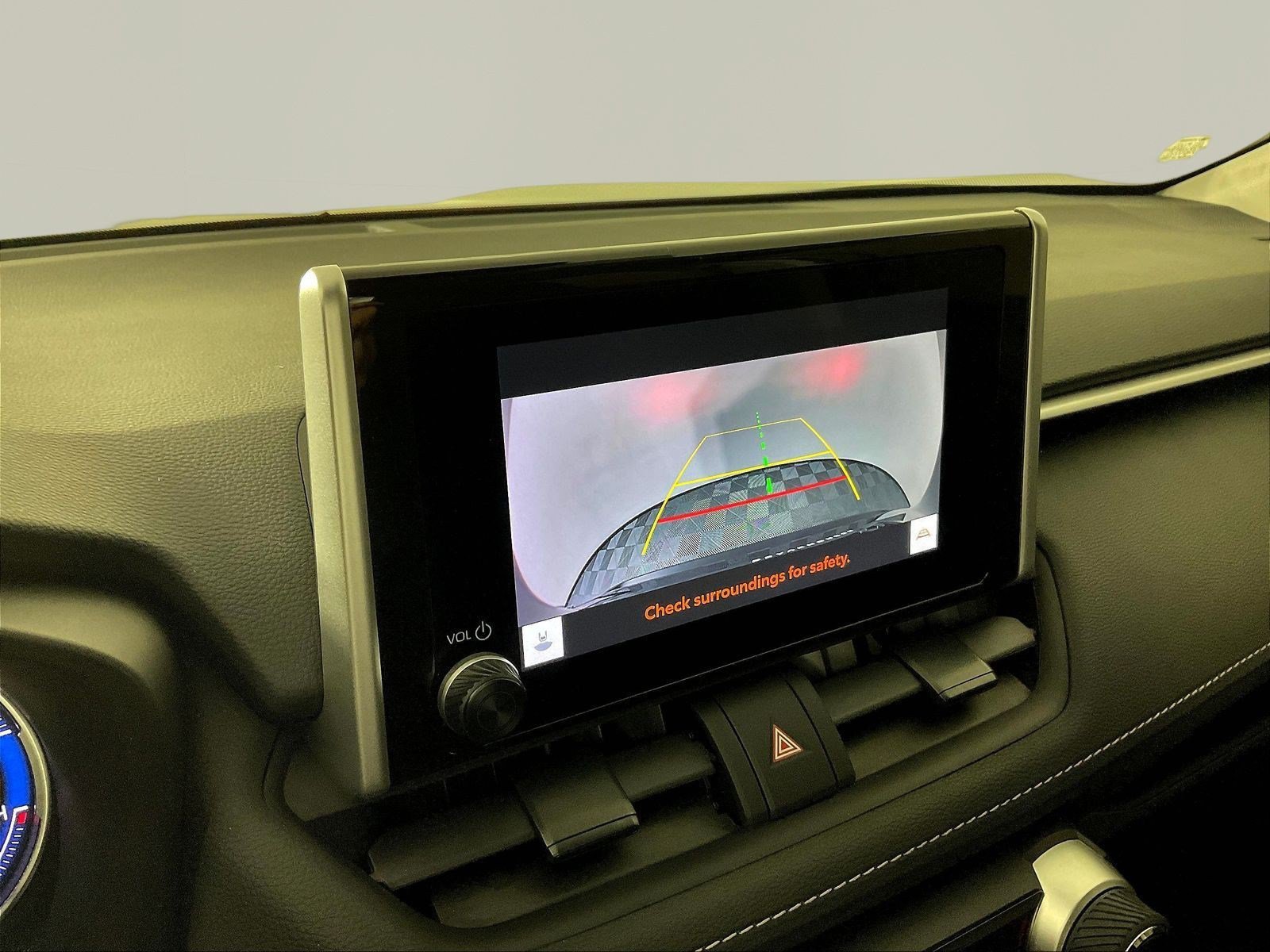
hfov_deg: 61.7
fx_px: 1064
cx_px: 635
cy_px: 476
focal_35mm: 29
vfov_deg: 48.2
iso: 80
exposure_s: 1/60
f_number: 1.8
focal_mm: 3
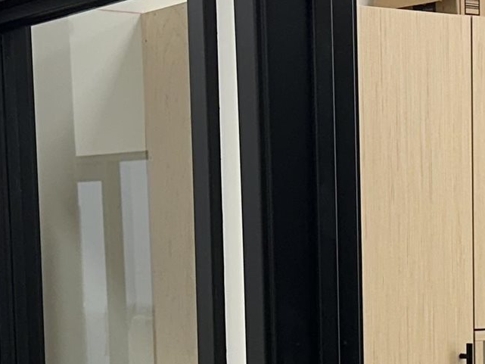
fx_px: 1612
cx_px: 432
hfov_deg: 16.9
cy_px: 392
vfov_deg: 12.7
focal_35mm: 115
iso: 100
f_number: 1.78
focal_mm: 6.86
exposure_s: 1/120
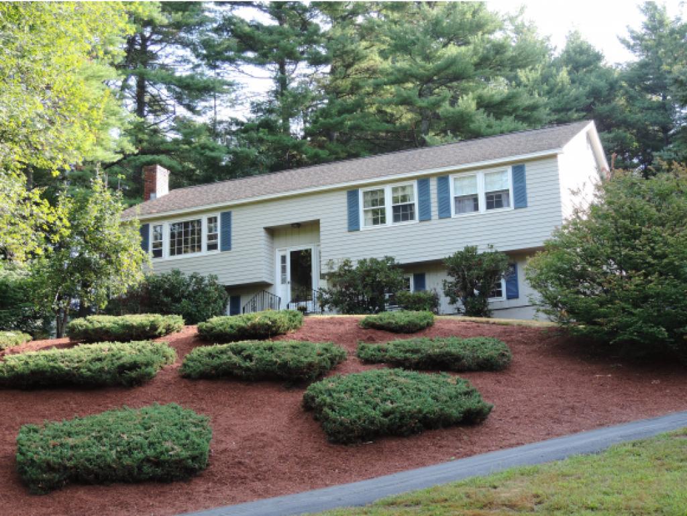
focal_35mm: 55
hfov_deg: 34.9
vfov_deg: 26.6
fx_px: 1092
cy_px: 258
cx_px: 344
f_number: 3.7
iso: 80
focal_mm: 9.8
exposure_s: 1/60
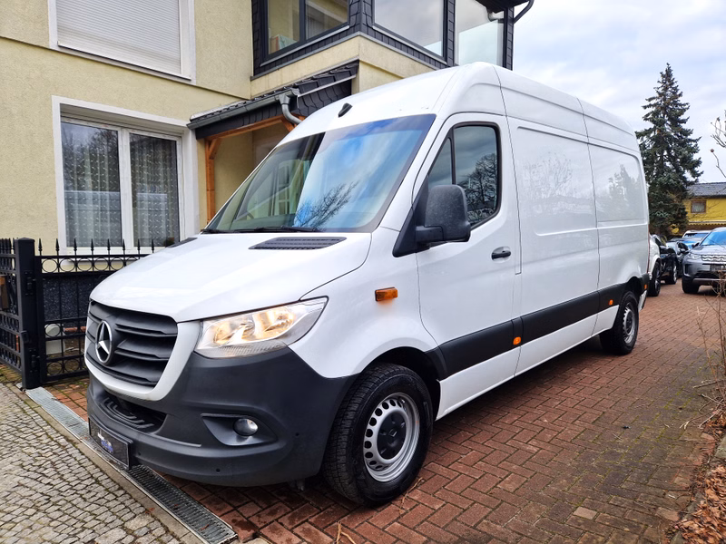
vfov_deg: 58.9
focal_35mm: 23
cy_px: 272
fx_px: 482
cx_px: 363
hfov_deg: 73.9
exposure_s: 1/185
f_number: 1.8
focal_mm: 5.4
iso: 50
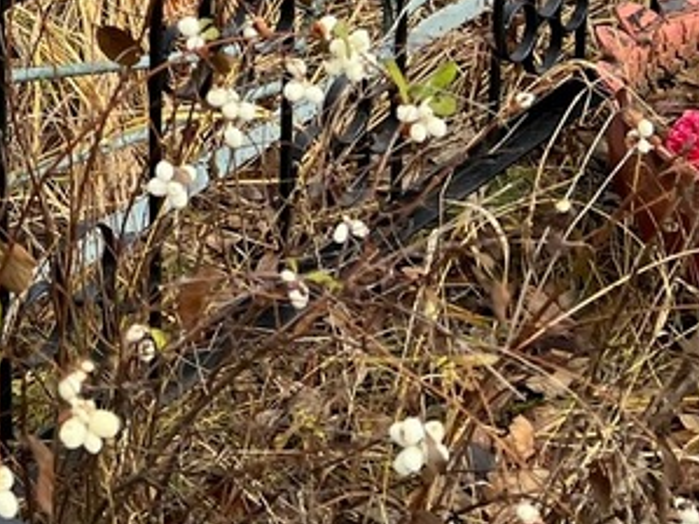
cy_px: -332
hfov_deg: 19.2
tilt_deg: -16.3
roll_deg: +2.4
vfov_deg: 15.0
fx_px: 1796
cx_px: -353
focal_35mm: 89
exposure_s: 1/291
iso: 40
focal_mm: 5.7
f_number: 1.5
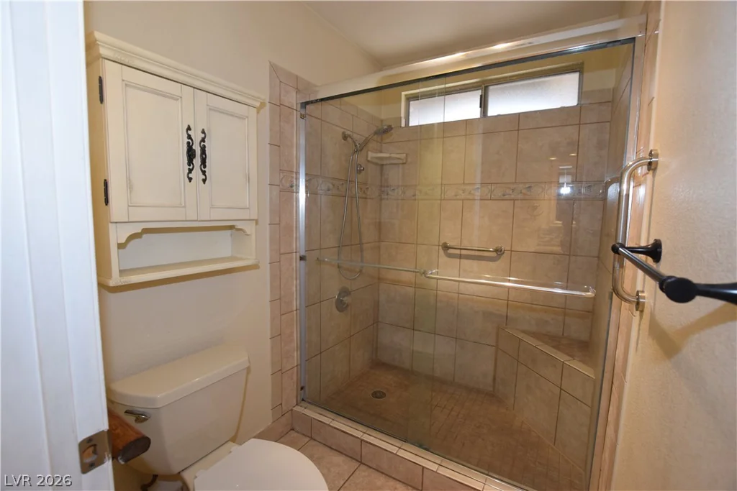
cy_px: 246
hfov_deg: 100.4
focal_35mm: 15
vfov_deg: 77.3
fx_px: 307
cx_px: 368
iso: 800
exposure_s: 1/100
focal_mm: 10
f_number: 5
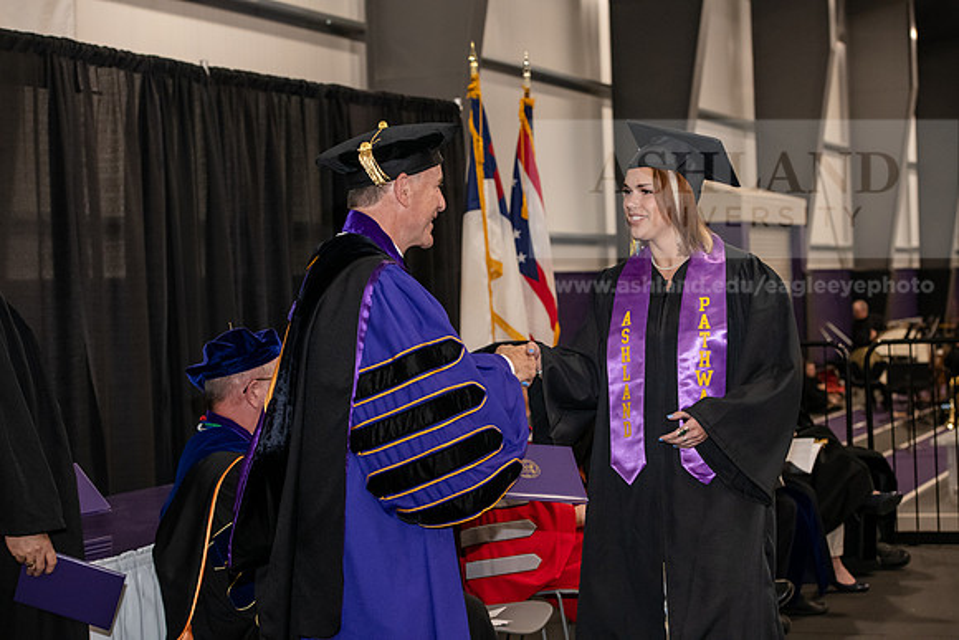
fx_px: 1865
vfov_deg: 19.5
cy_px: 320
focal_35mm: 70
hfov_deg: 28.8
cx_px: 480
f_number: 5
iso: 2500
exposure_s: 1/200
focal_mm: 70
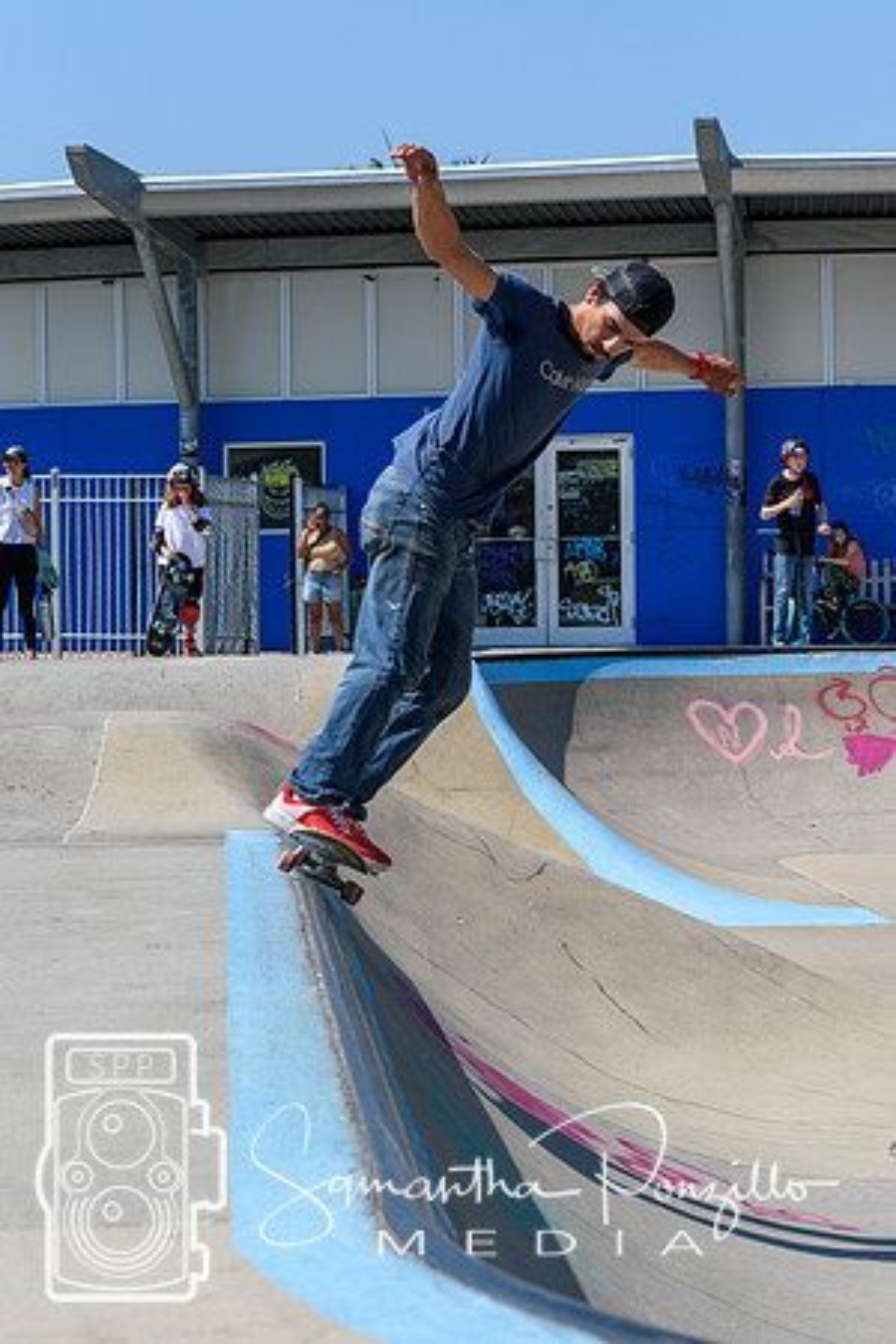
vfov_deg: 19.5
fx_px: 3920
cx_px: 448
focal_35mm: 105
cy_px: 672
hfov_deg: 13.0
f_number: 7.1
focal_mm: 70
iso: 200
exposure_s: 1/800
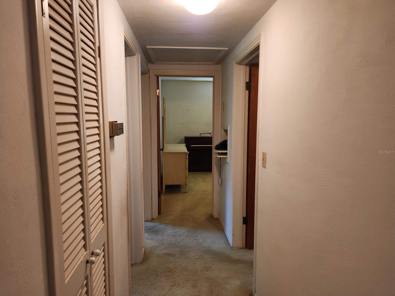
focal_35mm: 24
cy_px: 152
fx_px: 274
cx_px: 196
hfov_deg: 71.6
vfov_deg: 56.8
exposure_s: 1/120
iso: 320
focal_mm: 5.4
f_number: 1.8
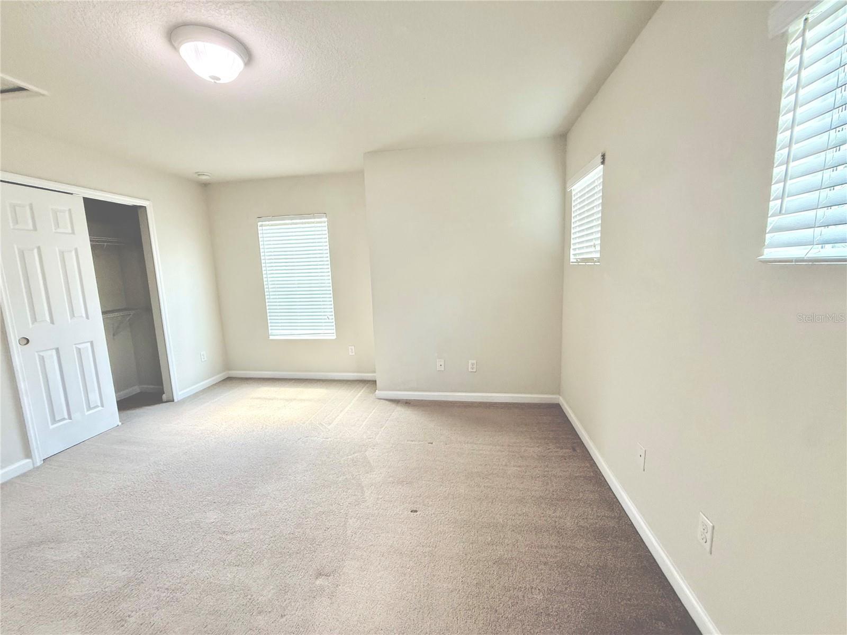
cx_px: 424
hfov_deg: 102.1
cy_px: 318
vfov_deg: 85.7
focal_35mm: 14
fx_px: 343
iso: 250
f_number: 2.2
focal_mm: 2.22
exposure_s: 1/120
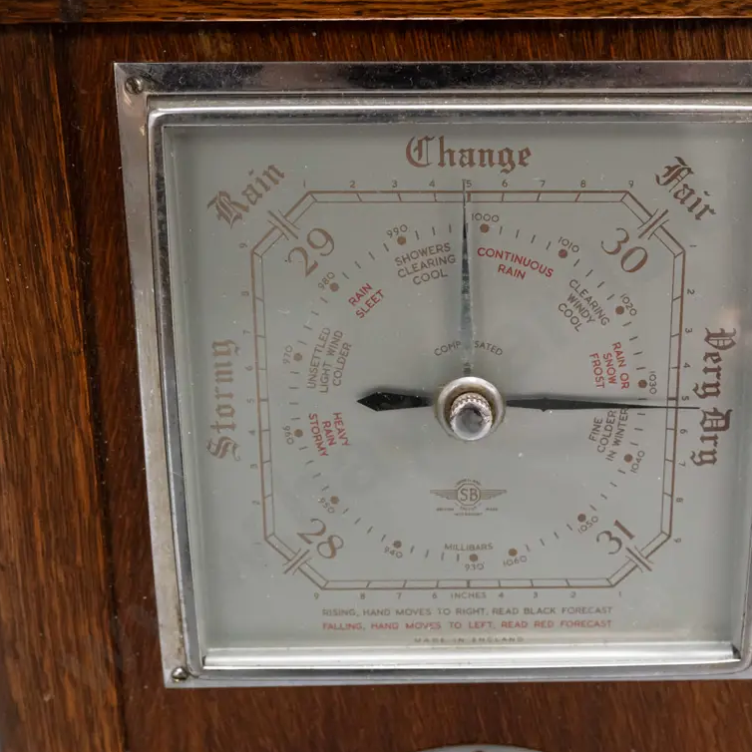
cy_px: 376
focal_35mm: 60
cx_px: 478
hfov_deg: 28.5
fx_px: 1475
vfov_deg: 28.6
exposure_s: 1/100
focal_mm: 25
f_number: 5.6
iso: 3200
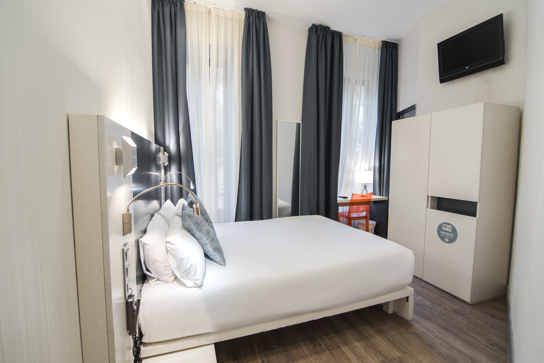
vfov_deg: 73.8
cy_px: 182
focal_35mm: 16
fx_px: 242
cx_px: 272
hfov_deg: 96.7
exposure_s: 1/13
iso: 250
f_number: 6.3
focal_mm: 16
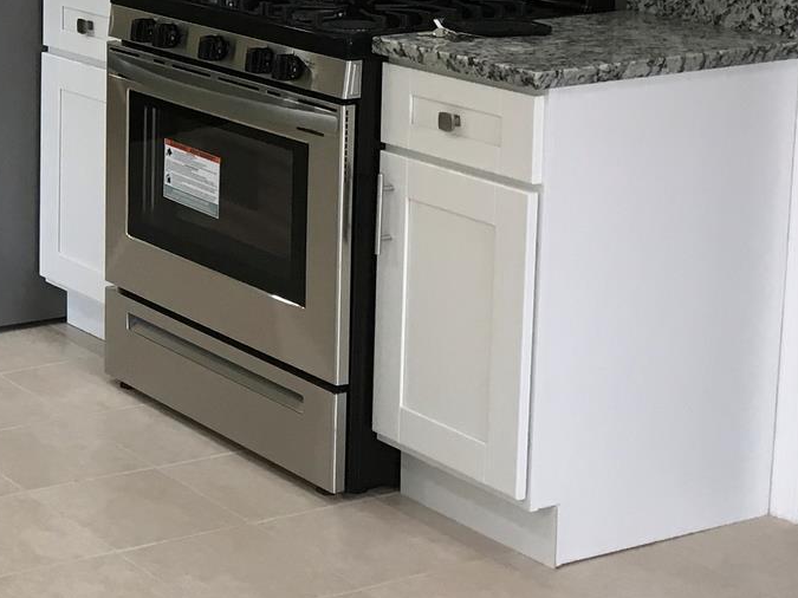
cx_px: -338
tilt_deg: -9.3
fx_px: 2028
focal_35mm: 88
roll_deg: +1.3
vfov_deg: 16.5
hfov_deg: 19.8
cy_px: 15
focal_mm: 4.15
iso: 25
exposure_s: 1/30
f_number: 2.2
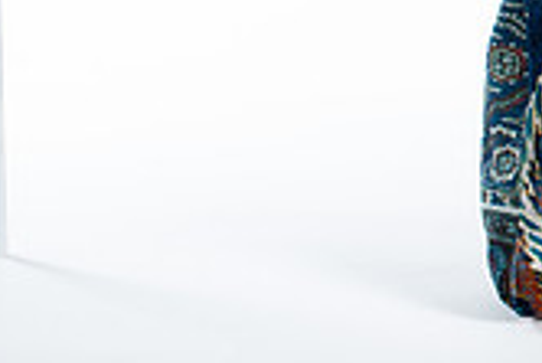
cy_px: -77
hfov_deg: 11.1
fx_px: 2637
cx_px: 901
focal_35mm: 175
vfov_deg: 7.8
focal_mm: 50
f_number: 6.3
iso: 200
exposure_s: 1/200
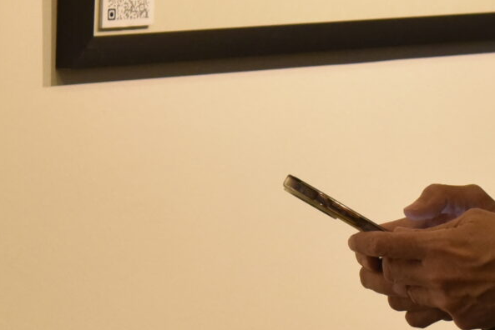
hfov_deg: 6.2
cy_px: -216
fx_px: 4457
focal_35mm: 324
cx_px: 846
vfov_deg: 4.2
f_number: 6.3
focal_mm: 75
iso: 5000
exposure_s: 1/640
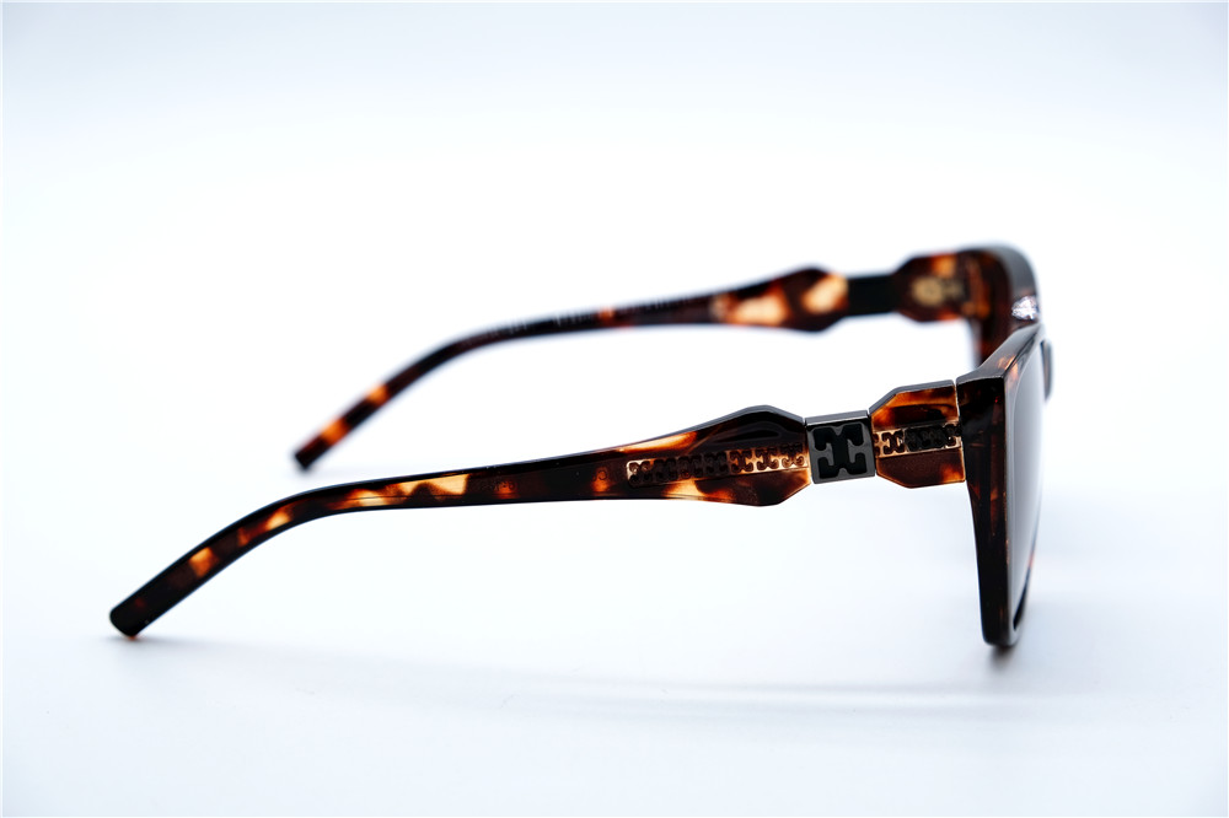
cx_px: 614
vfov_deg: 18.7
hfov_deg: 27.7
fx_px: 2491
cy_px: 409
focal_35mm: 73
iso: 160
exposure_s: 1/180
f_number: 5.6
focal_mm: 48.4
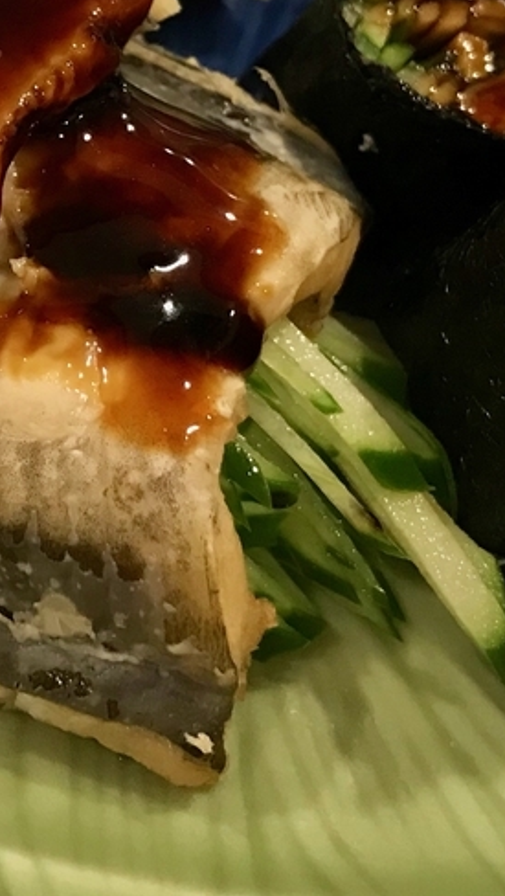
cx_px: 33
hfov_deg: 15.9
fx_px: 1783
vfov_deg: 27.9
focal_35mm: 75
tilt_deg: -54.2
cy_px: 253
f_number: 1.8
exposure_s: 1/17
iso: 80
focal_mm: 3.99
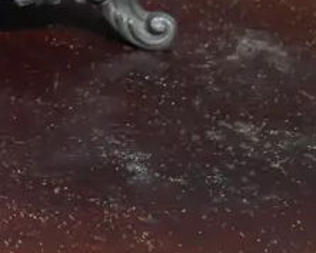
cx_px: -413
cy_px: -259
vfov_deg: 8.9
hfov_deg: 10.4
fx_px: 1525
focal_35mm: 163
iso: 800
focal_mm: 18
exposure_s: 1/60
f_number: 4
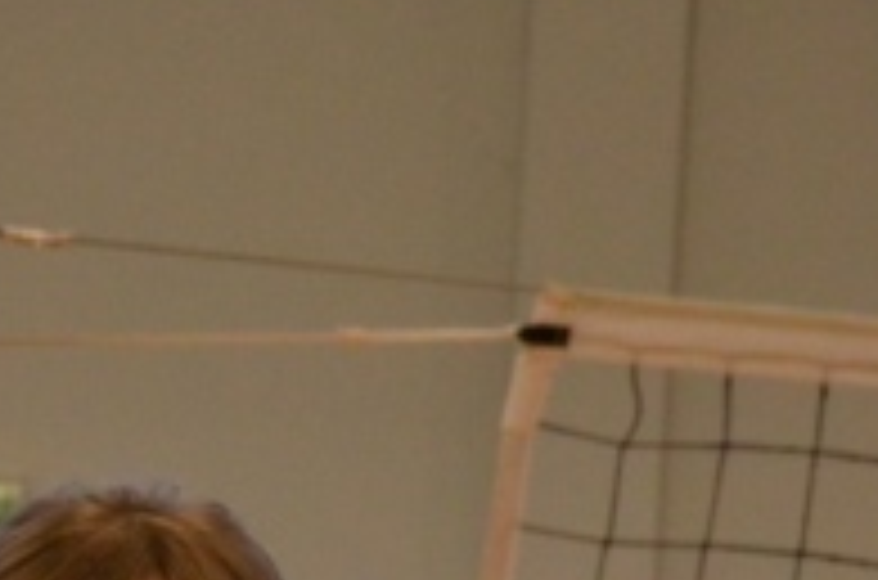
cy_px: 1389
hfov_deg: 7.7
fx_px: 6520
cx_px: -72
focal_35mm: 268
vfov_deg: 5.0
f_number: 4.2
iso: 1600
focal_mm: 34
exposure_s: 1/160
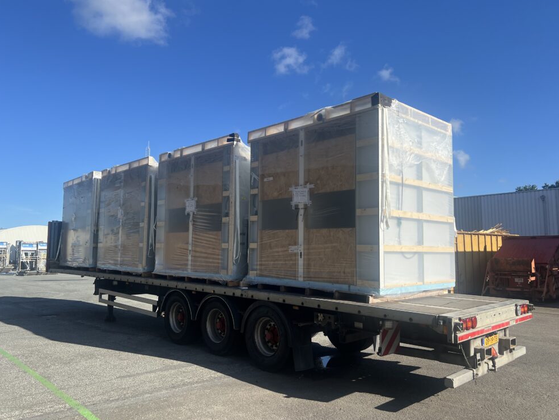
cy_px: 209
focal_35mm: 27
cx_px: 277
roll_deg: +0.1
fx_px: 436
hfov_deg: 65.3
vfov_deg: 51.4
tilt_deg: +5.9
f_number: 1.5
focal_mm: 5.7
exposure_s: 1/3571
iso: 50
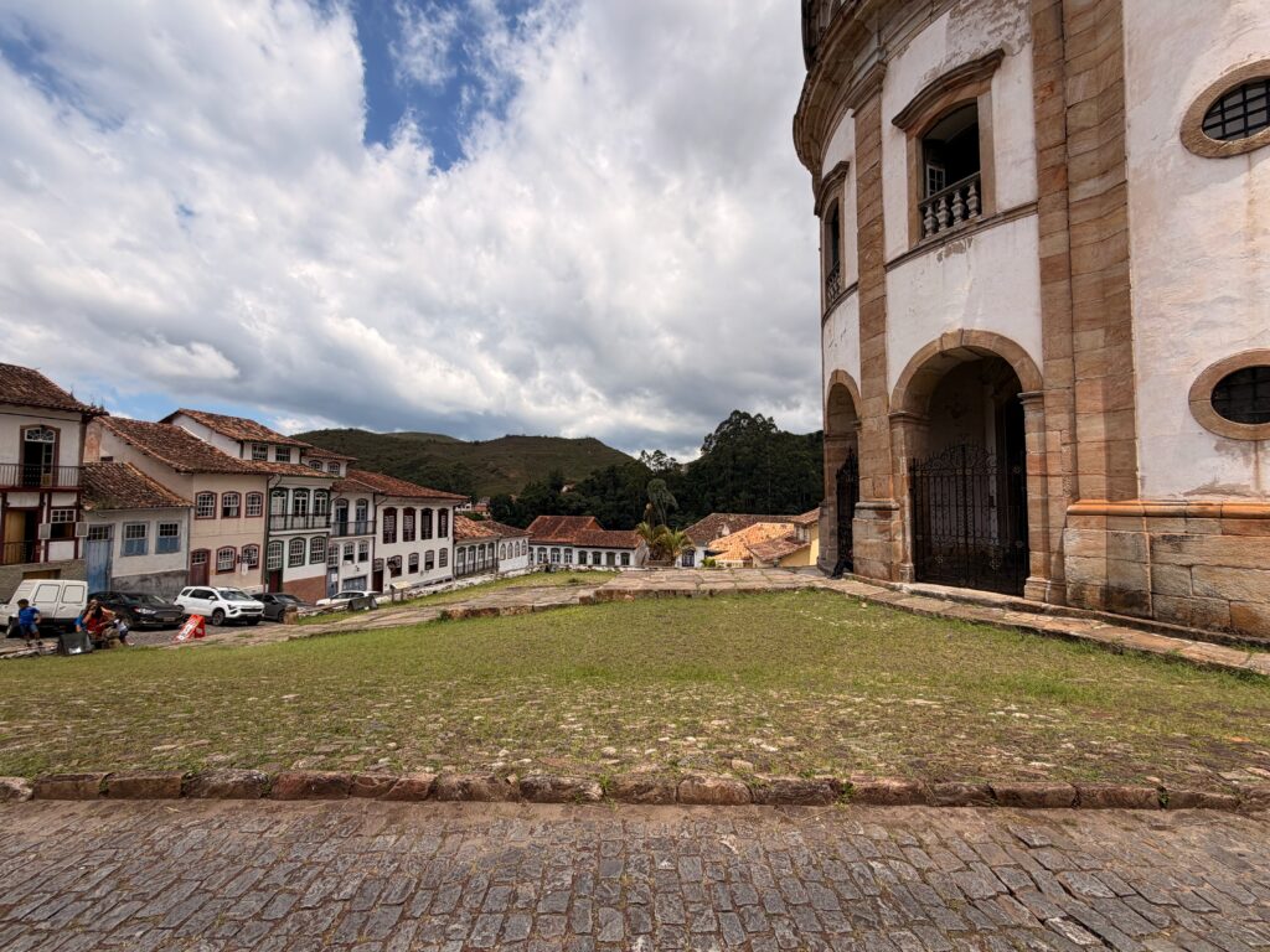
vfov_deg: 85.7
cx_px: 635
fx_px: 514
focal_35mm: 14
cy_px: 476
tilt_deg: +1.8
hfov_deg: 102.1
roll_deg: +0.2
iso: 20
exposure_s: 1/1235
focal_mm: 2.22
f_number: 2.2
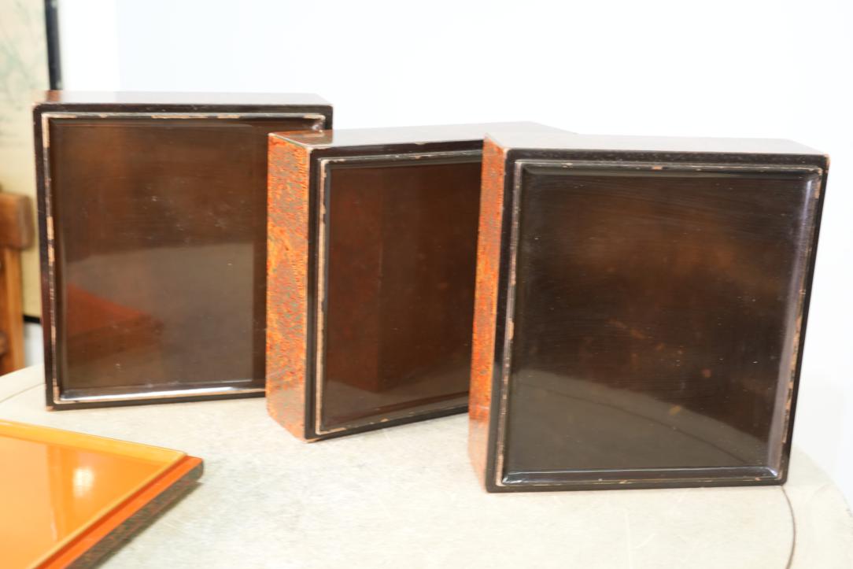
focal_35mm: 49
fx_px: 1161
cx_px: 426
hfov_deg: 40.3
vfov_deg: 27.5
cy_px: 284
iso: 2000
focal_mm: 49
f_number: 10
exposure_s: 1/10
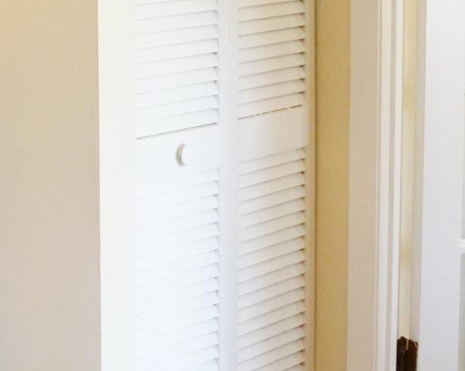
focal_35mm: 138
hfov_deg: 13.2
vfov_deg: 11.2
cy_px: 91
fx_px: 1898
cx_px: -217
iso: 6400
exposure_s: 1/200
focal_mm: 30
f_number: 5.6
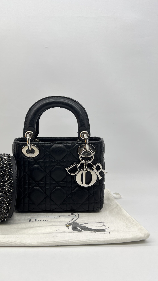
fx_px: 216
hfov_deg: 39.8
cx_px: 57
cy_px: 141
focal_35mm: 29
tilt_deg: -6.2
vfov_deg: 66.1
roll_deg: +0.2
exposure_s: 1/153
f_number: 1.5
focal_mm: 5.7
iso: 40
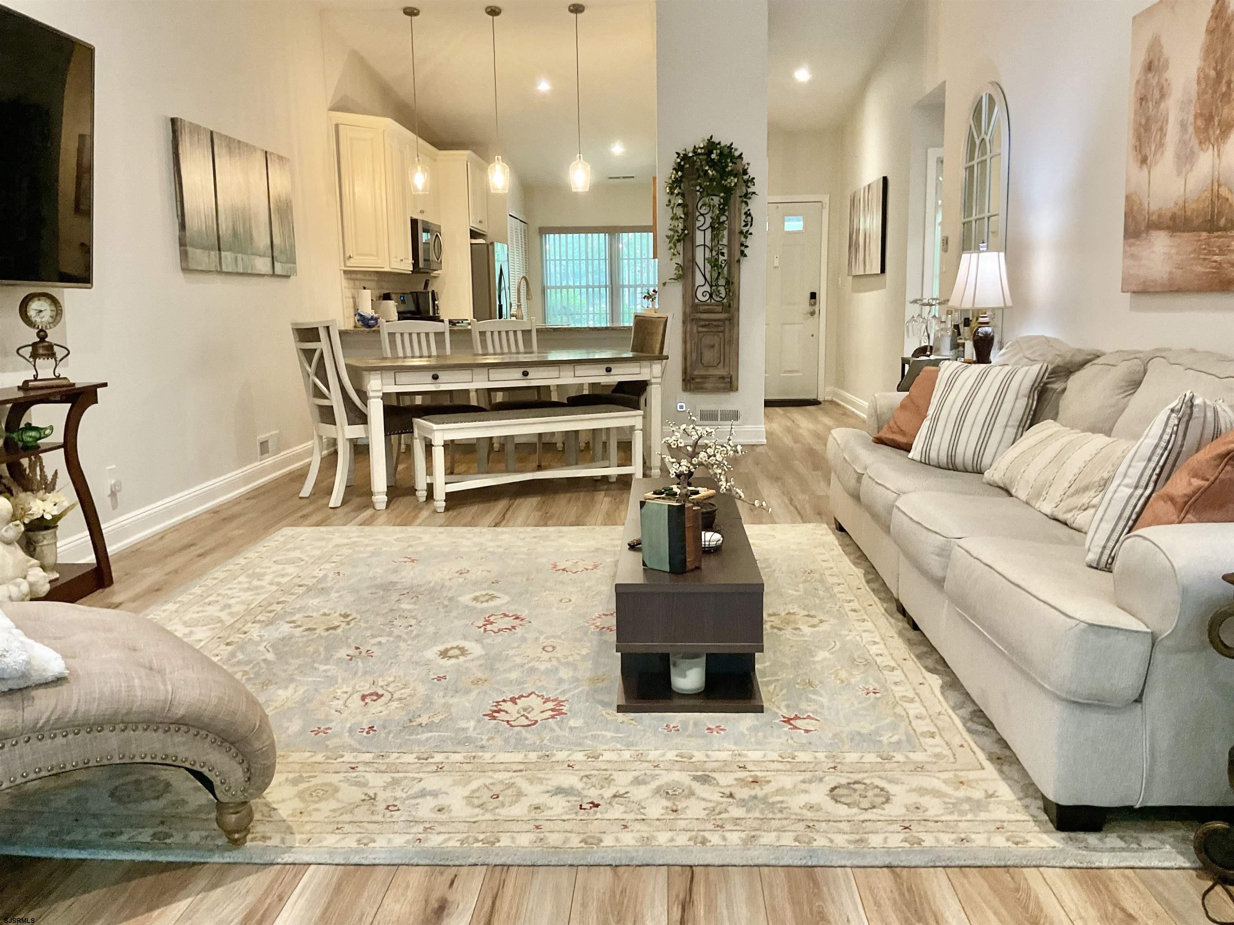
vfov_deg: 48.2
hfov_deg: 61.7
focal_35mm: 29
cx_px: 617
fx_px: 1034
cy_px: 462
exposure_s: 1/60
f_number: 1.8
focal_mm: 3
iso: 200
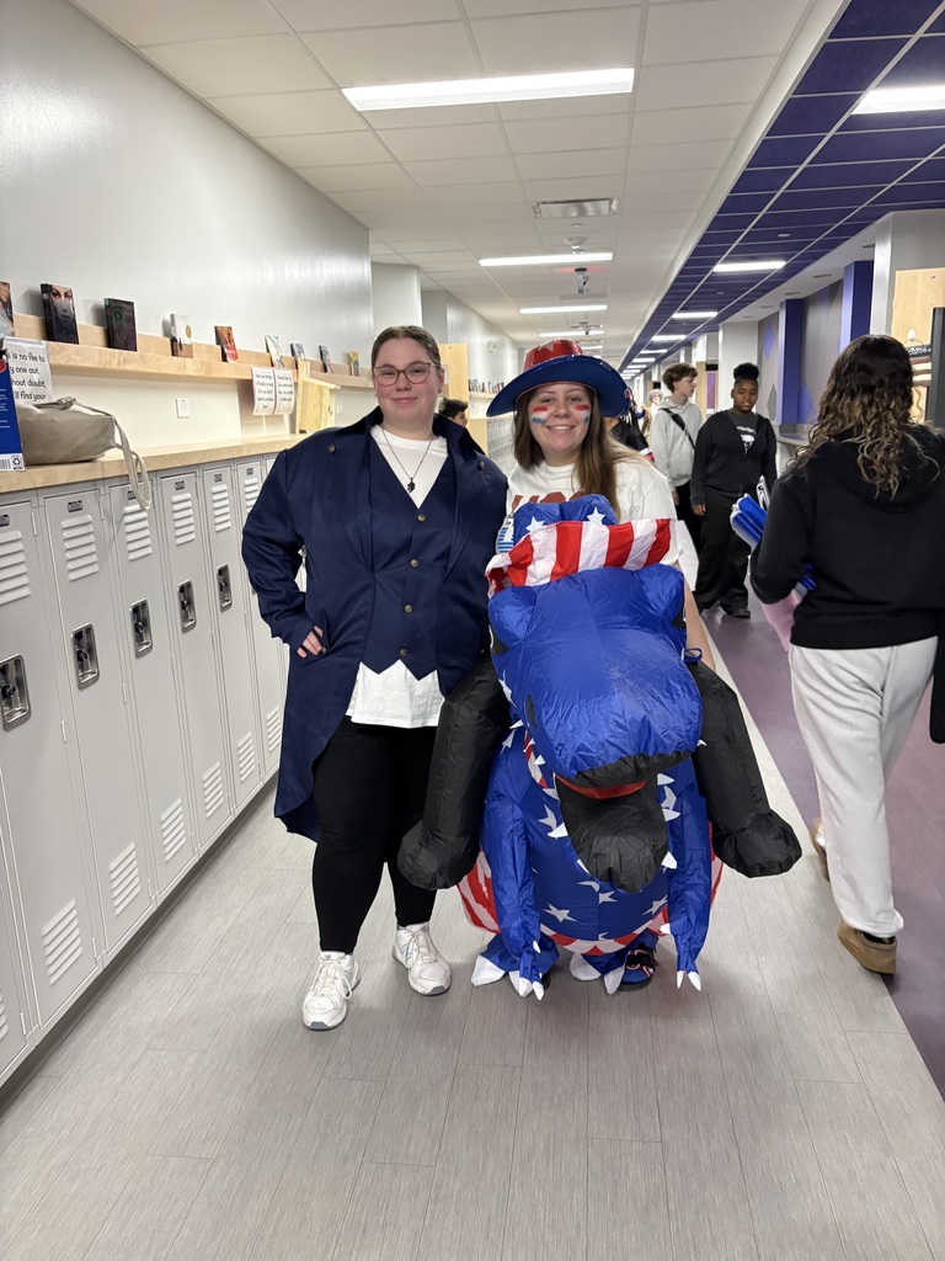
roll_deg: +2.4
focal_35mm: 26
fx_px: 946
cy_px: 630
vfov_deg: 67.3
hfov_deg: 53.1
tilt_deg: -13.2
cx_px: 472
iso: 320
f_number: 1.6
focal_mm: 5.96
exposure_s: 1/60
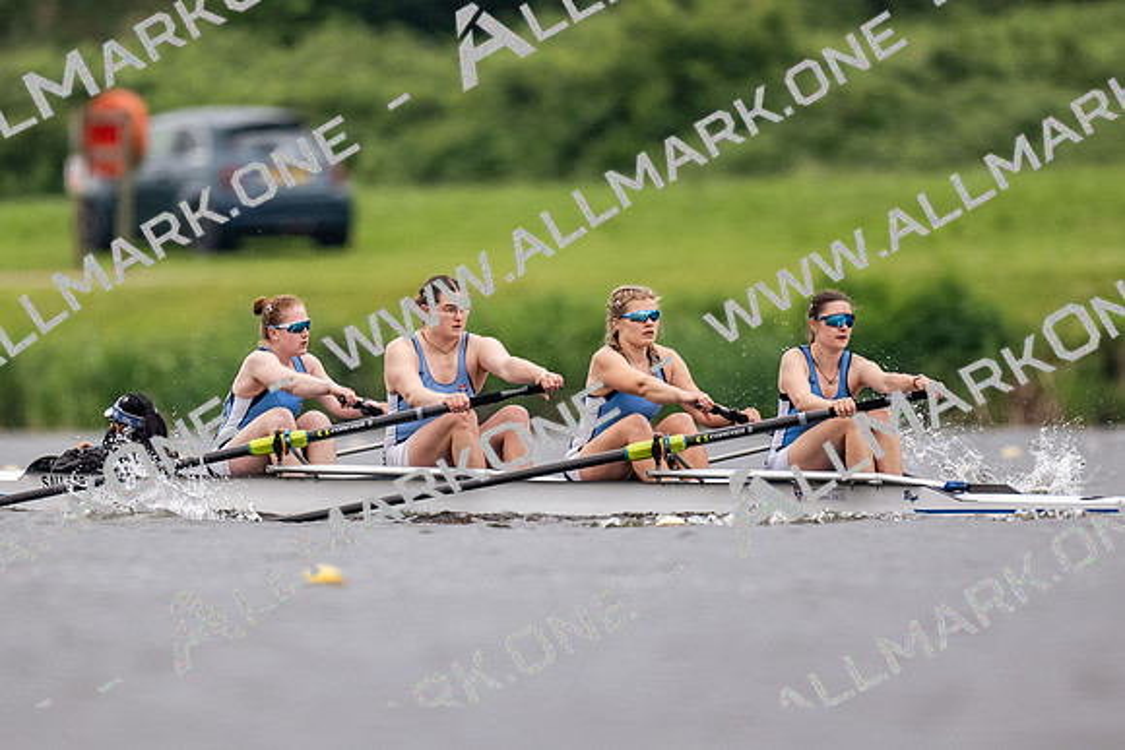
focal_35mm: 900
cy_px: 375
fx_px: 28145
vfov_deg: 1.5
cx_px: 562
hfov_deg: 2.3
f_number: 4
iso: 800
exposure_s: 1/2000
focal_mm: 600
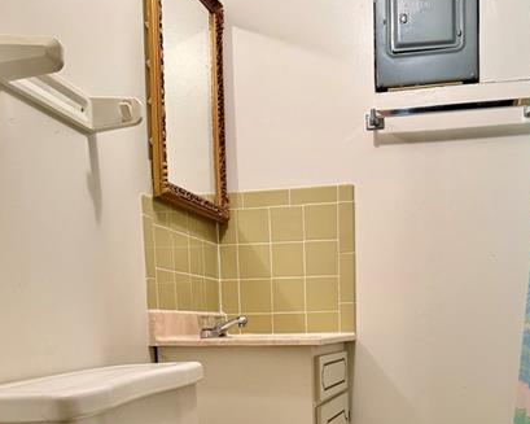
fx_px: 690
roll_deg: +0.9
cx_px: 342
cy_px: 397
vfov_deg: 32.1
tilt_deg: -5.0
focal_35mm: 44
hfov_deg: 41.6
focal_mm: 6.76
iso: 250
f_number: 1.78
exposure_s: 1/60
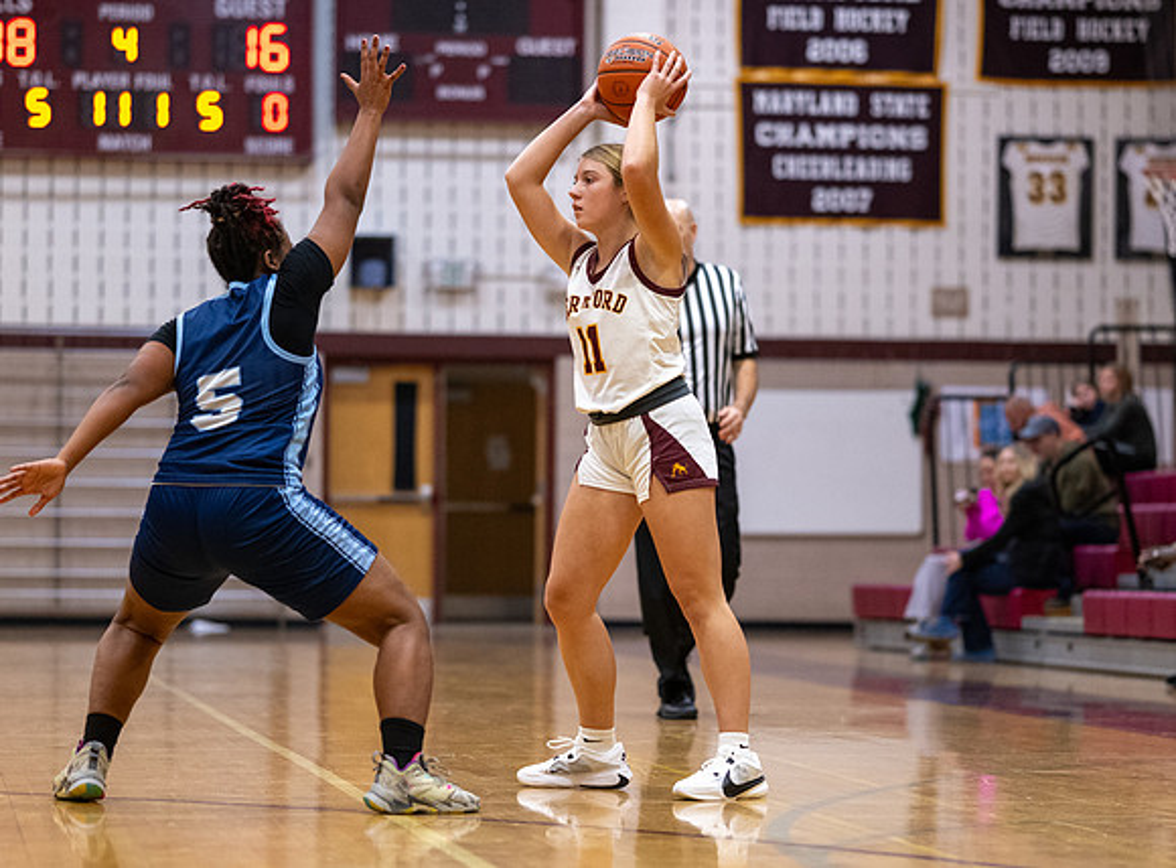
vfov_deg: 11.1
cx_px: 585
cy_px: 461
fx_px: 4463
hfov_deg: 15.0
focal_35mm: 132
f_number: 1.8
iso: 2000
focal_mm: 85
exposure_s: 1/1250
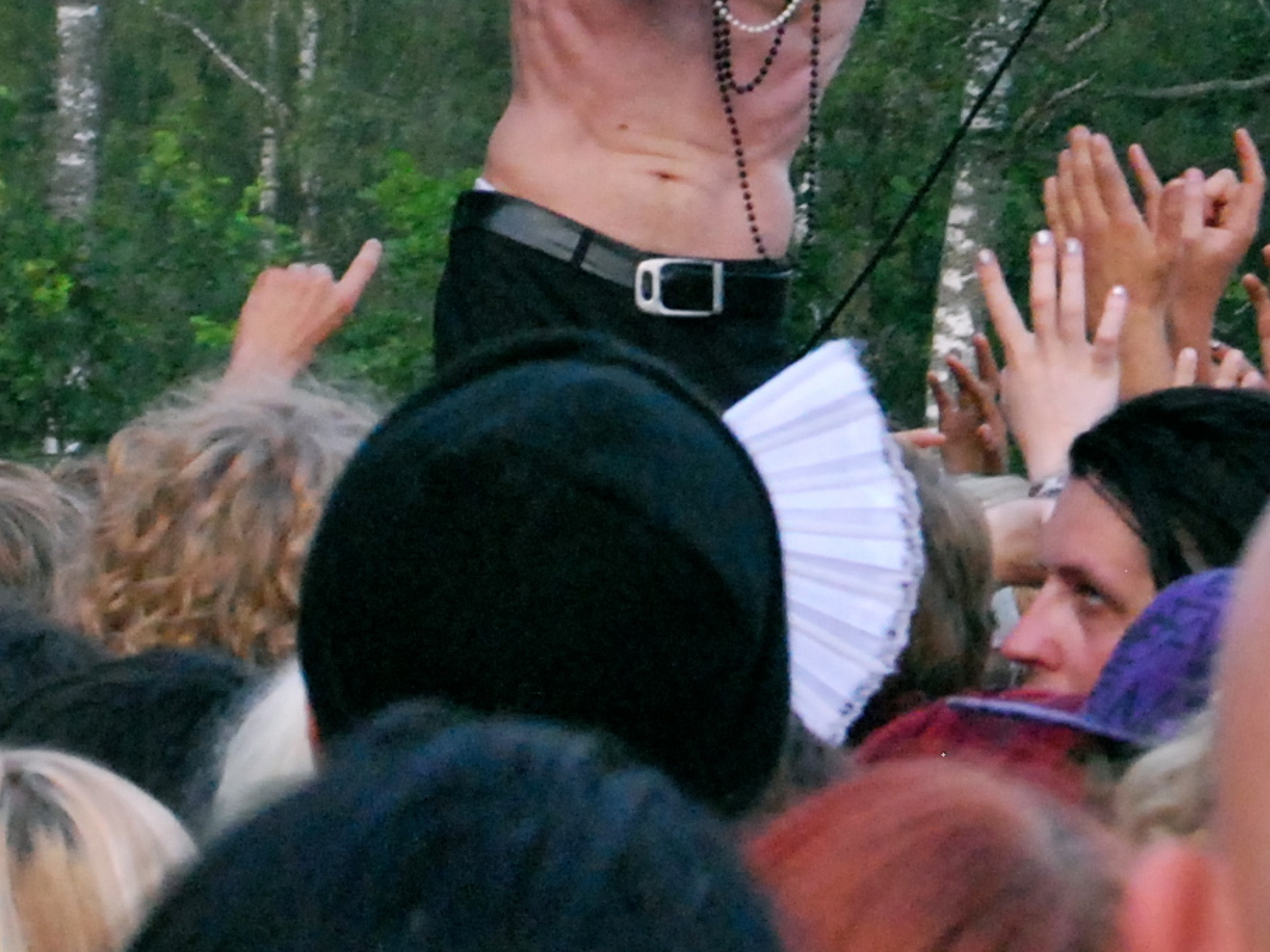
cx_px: 834
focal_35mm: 340
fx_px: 12476
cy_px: -142
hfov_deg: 5.8
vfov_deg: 4.4
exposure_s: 1/250
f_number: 8
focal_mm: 55
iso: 1600
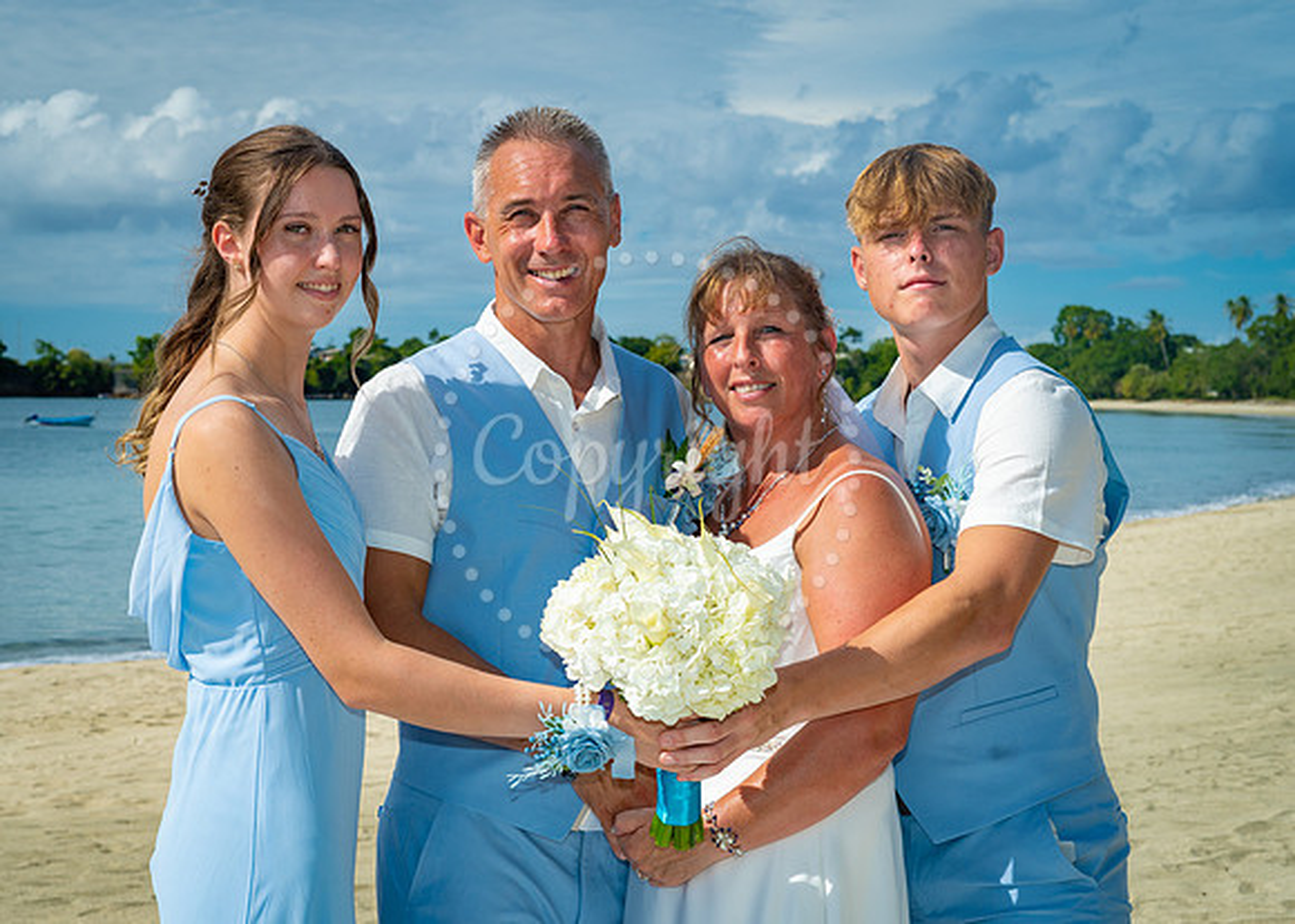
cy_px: 428
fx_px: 2245
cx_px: 487
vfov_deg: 23.3
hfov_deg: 32.0
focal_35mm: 61
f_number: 8
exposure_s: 1/200
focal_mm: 50
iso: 200
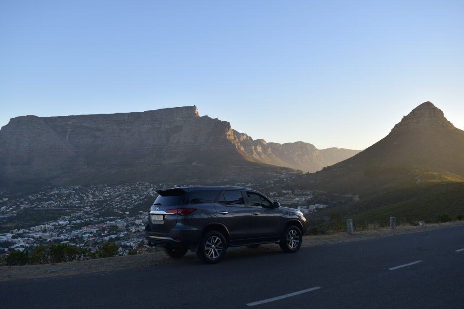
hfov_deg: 67.4
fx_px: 348
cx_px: 232
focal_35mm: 27
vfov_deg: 47.9
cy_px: 154
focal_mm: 18
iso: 200
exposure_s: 1/200
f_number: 6.3
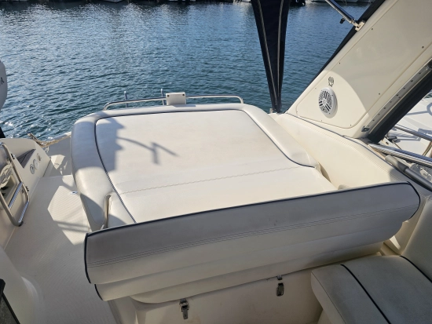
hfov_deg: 73.9
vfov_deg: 58.9
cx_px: 216
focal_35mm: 23
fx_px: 287
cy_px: 162
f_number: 1.7
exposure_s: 1/1580
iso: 10
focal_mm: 6.3
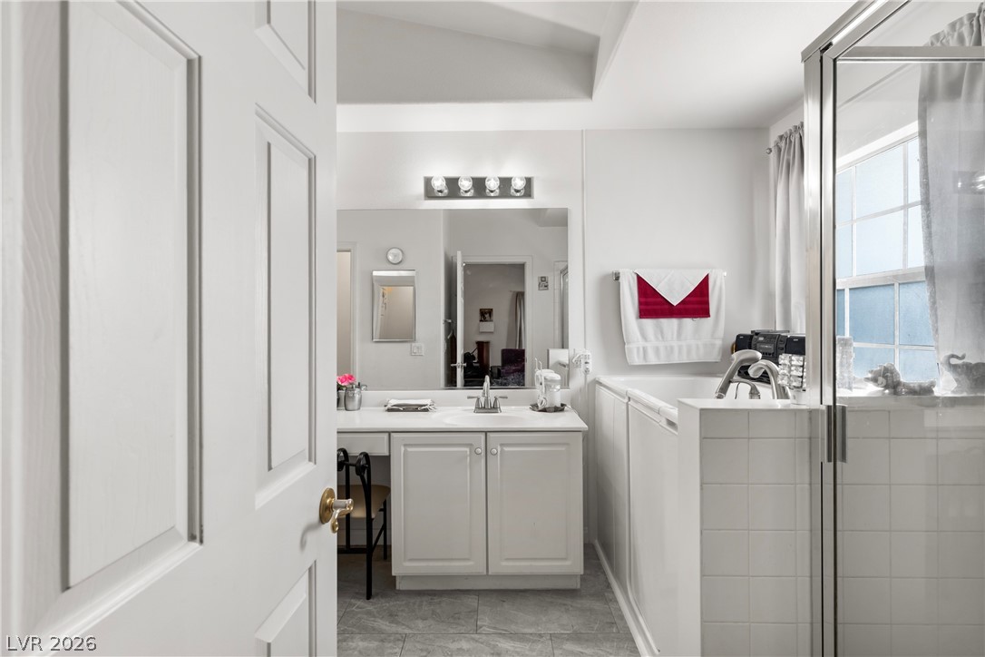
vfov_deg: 70.4
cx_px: 492
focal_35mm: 17
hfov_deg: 93.3
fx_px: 465
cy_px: 328
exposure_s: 1/25
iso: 400
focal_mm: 17
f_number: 8
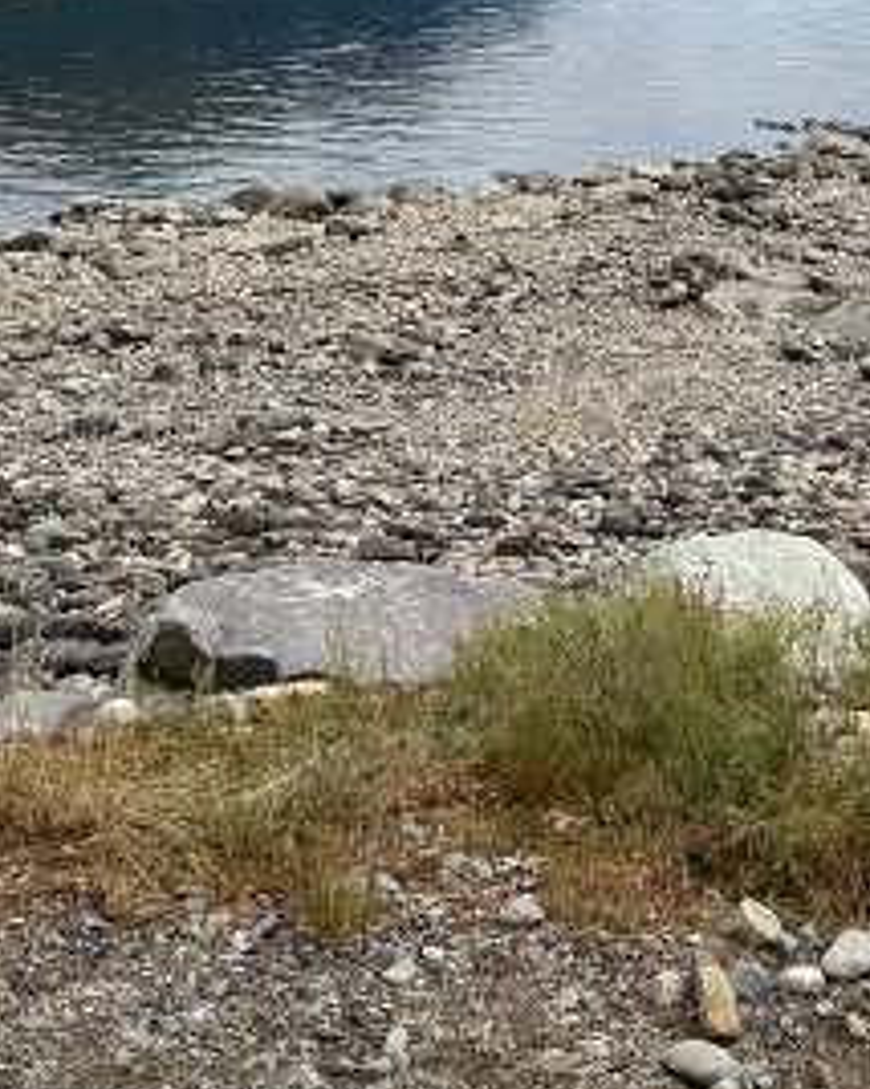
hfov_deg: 21.7
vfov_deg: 25.9
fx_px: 2256
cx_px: 581
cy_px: 28
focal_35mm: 70
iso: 80
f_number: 1.8
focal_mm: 6.8
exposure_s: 1/979
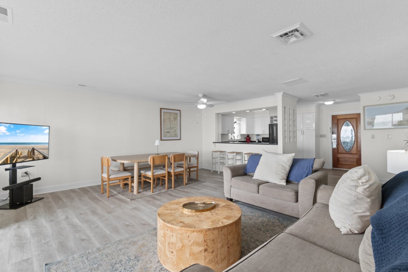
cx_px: 204
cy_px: 136
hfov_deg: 96.7
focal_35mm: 16
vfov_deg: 73.7
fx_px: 181
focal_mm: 11
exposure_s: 1/15
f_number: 4.8
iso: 100
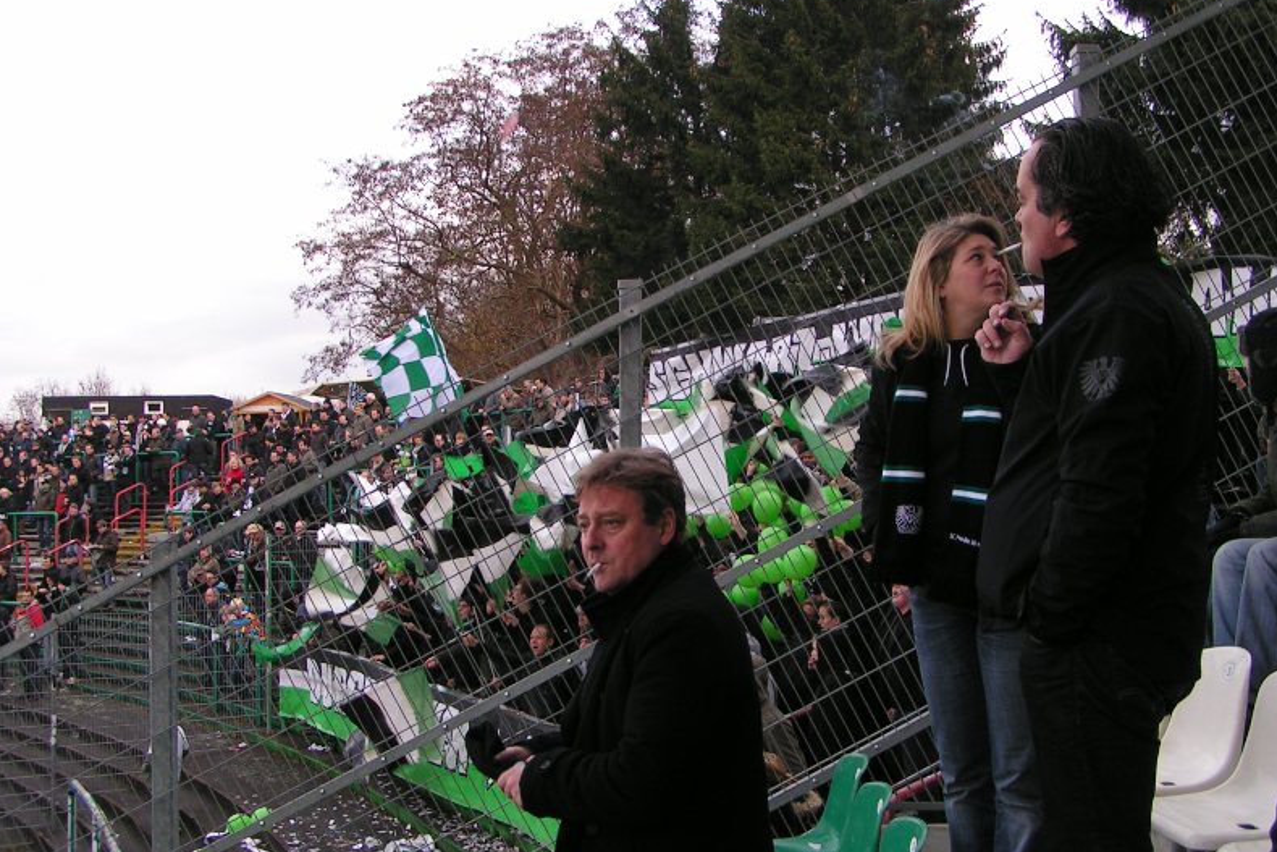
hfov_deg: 48.5
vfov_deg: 33.4
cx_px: 634
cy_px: 435
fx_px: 1419
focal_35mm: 40
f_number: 4.5
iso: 50
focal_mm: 5.8
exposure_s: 1/100
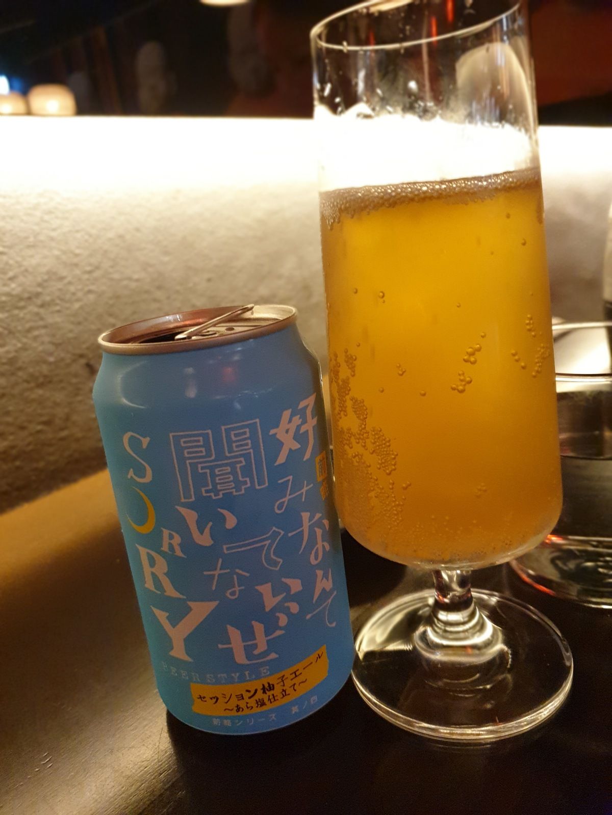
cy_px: 408
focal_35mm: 26
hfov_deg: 53.1
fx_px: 613
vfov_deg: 67.3
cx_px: 306
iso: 320
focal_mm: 4.3
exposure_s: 1/33
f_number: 1.5
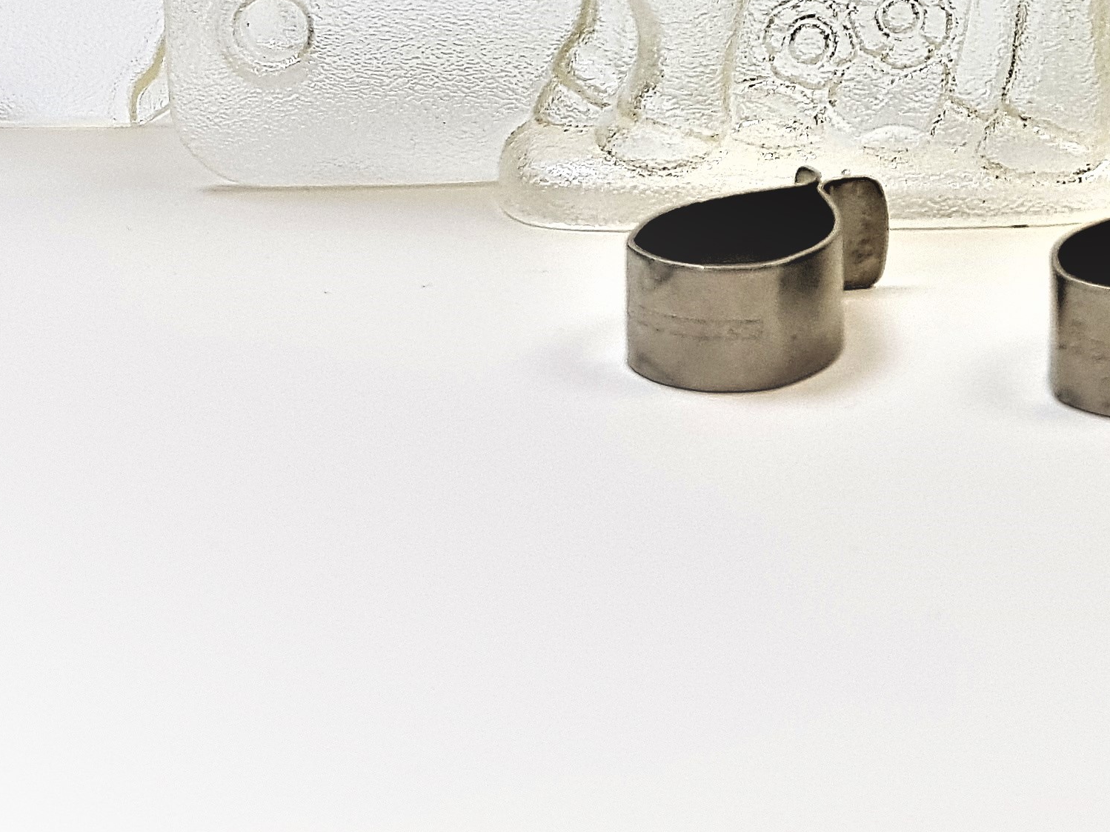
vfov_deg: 19.3
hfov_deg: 26.6
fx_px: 2244
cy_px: -274
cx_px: 1057
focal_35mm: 70
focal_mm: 4.2
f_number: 1.7
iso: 40
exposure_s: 1/192
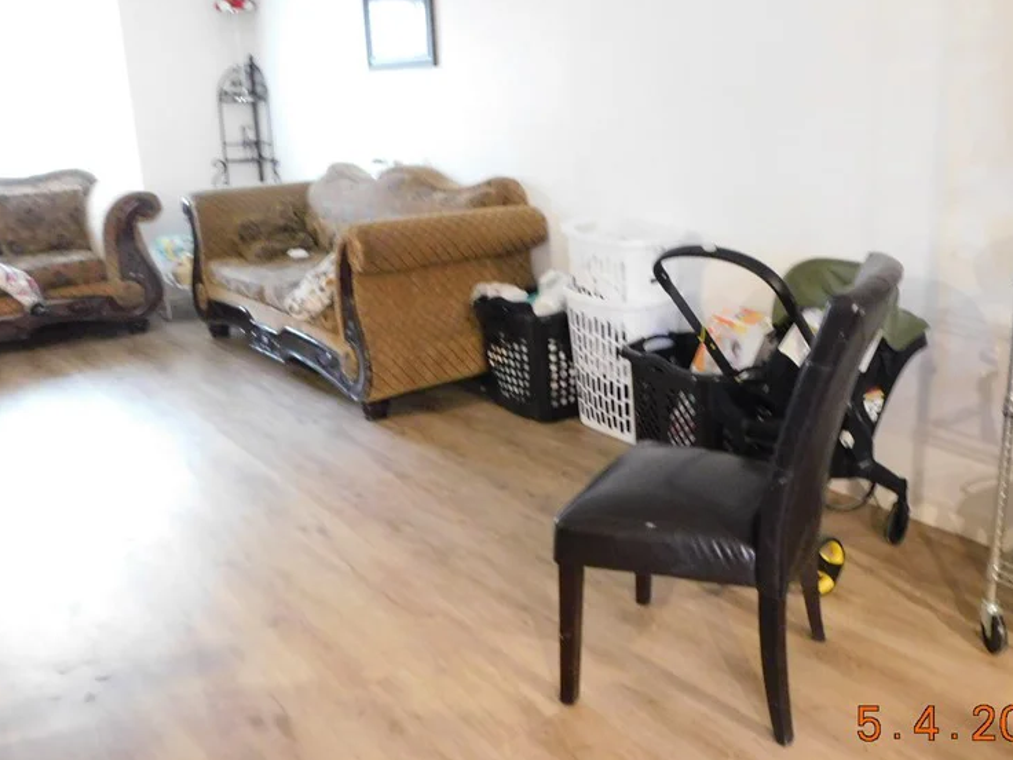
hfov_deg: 55.7
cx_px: 668
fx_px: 936
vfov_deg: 43.9
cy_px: 306
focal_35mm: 32
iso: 800
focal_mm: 4
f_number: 3
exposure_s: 1/8
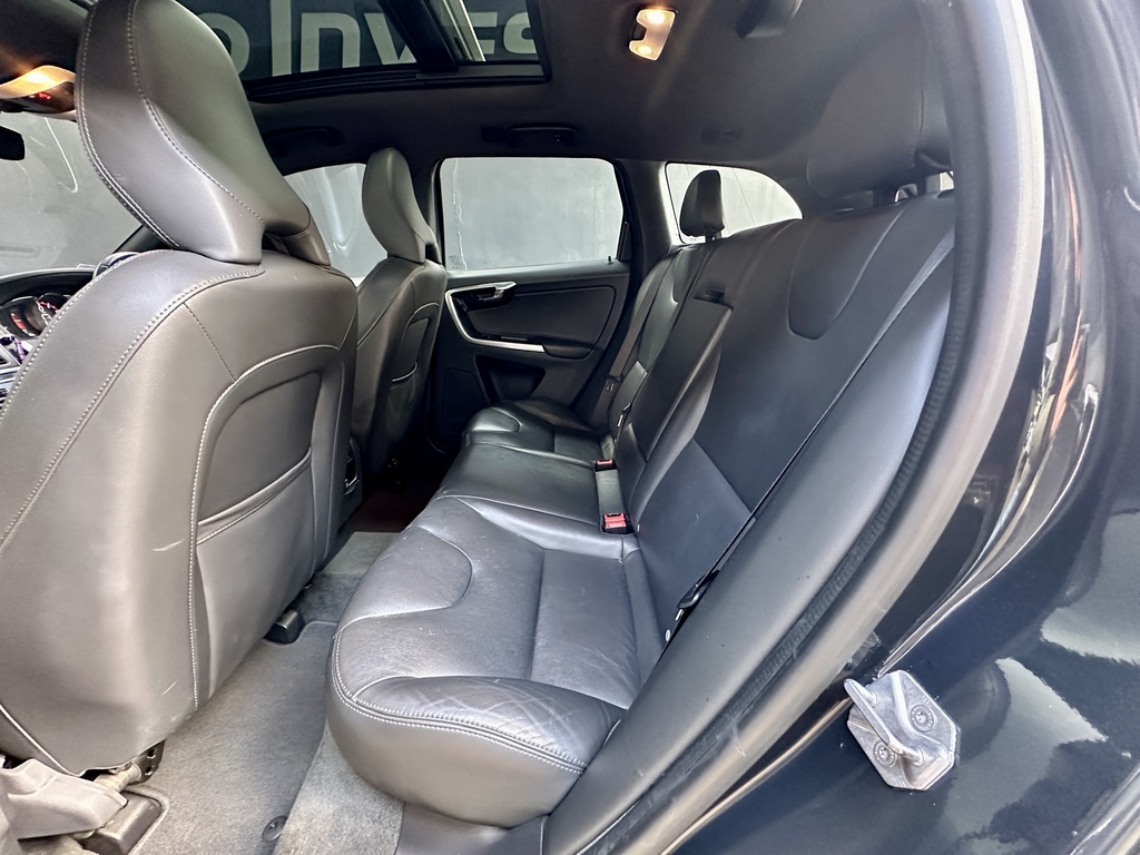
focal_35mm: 14
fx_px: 461
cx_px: 570
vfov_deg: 85.7
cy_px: 428
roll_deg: -0.6
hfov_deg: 102.1
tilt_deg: -18.4
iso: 800
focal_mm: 2.22
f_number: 2.2
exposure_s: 1/60
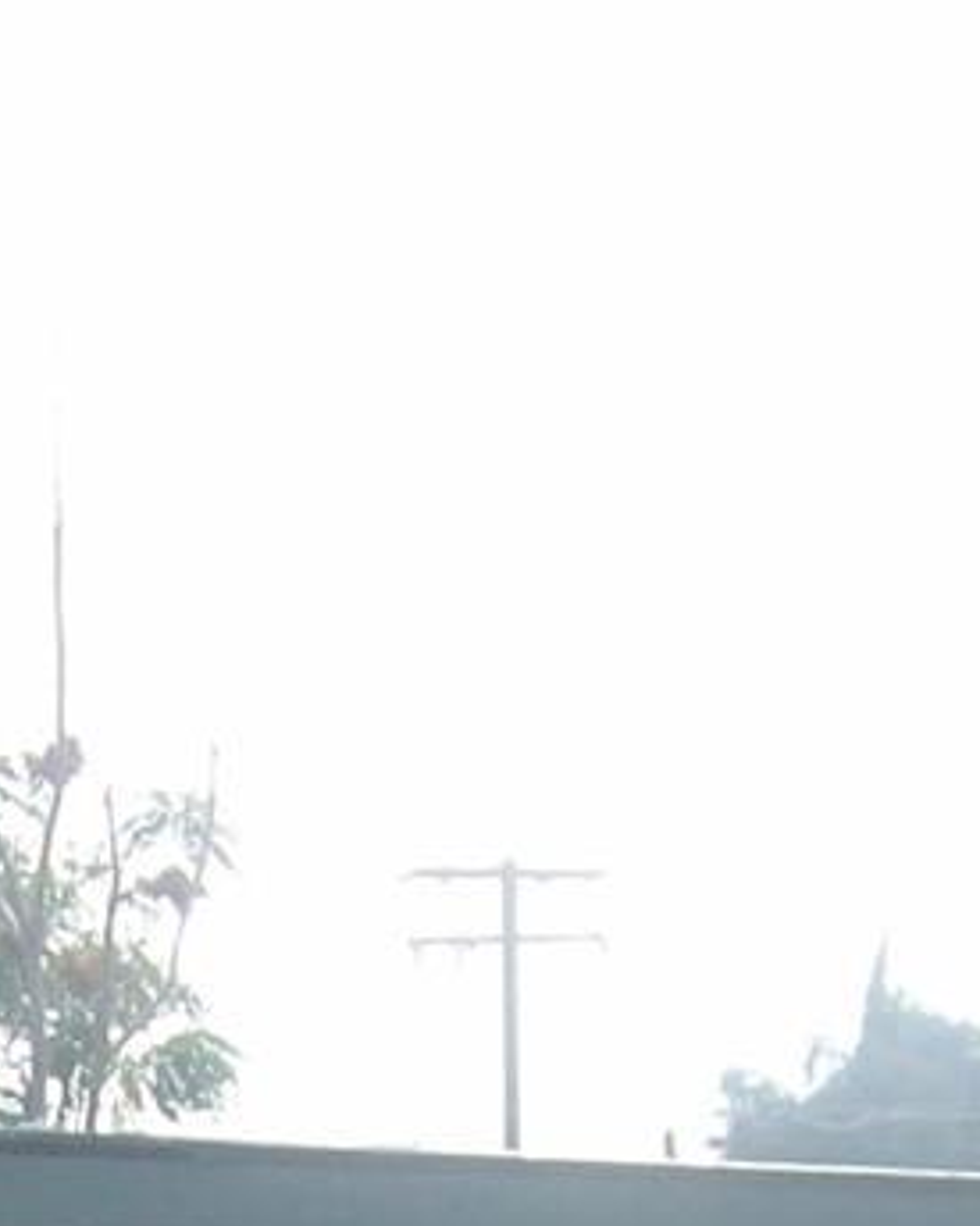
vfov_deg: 12.3
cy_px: 1818
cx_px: -21
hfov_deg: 10.3
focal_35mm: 149
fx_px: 5404
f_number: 7.2
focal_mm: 5.8
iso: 80
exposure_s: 1/119
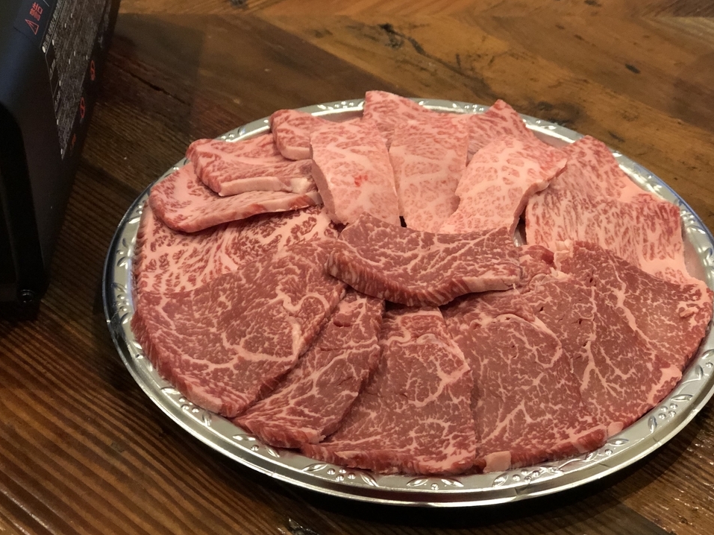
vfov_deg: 24.0
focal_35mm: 61
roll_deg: -2.4
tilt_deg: -41.4
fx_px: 1258
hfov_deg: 31.7
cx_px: 365
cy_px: 274
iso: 640
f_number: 2.8
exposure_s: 1/30
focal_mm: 6.6
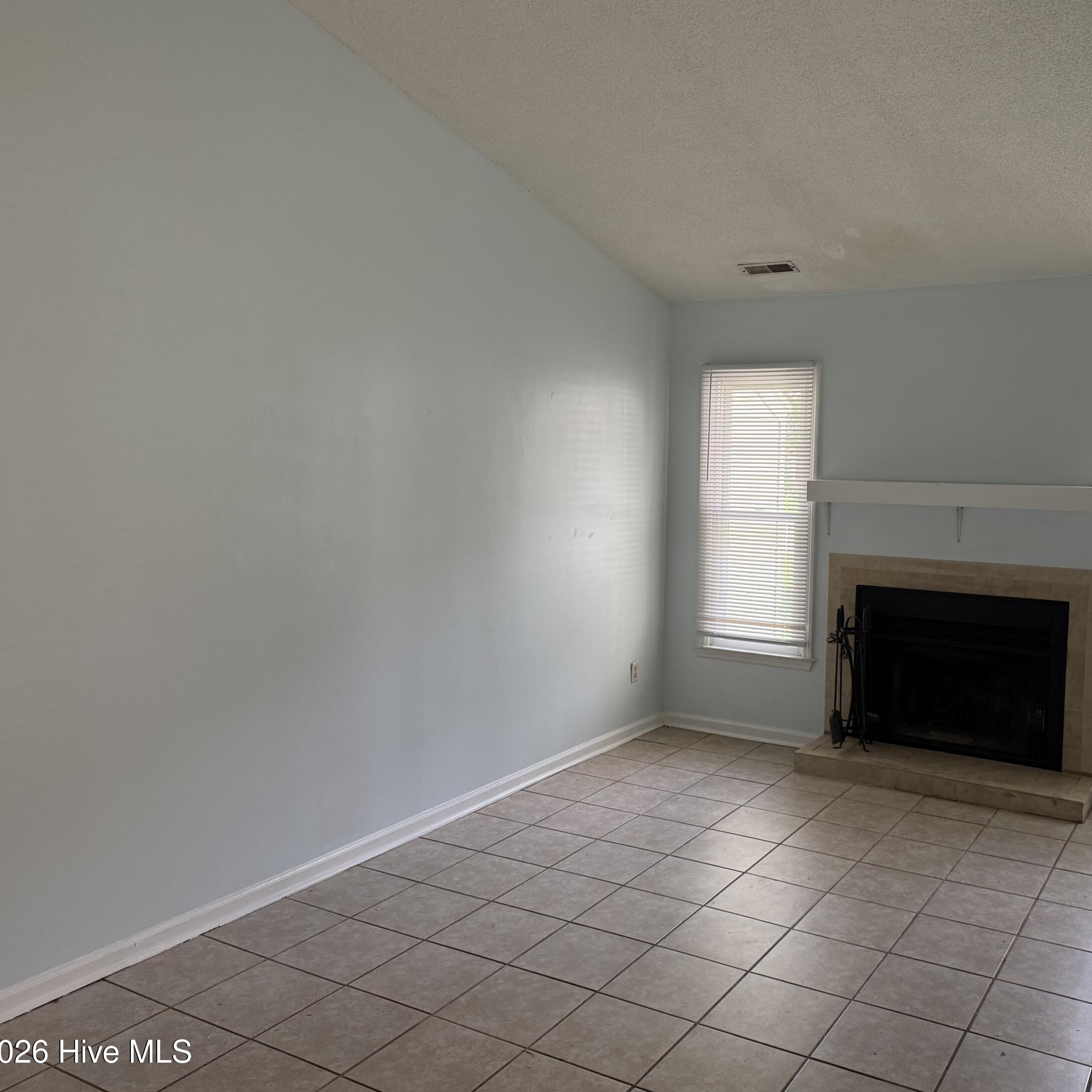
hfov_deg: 54.8
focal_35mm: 29
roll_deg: -0.5
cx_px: 700
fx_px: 1035
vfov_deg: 55.6
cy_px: 543
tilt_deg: -4.6
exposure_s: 1/240
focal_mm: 6.76
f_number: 1.78
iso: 200
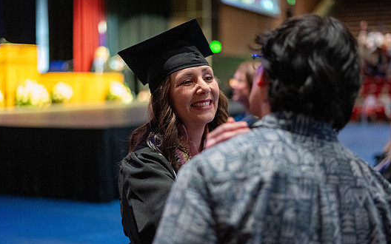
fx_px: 597
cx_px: 192
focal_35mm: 56
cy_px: 130
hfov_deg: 36.3
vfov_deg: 23.1
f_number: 1.8
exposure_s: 1/160
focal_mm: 50
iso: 6400
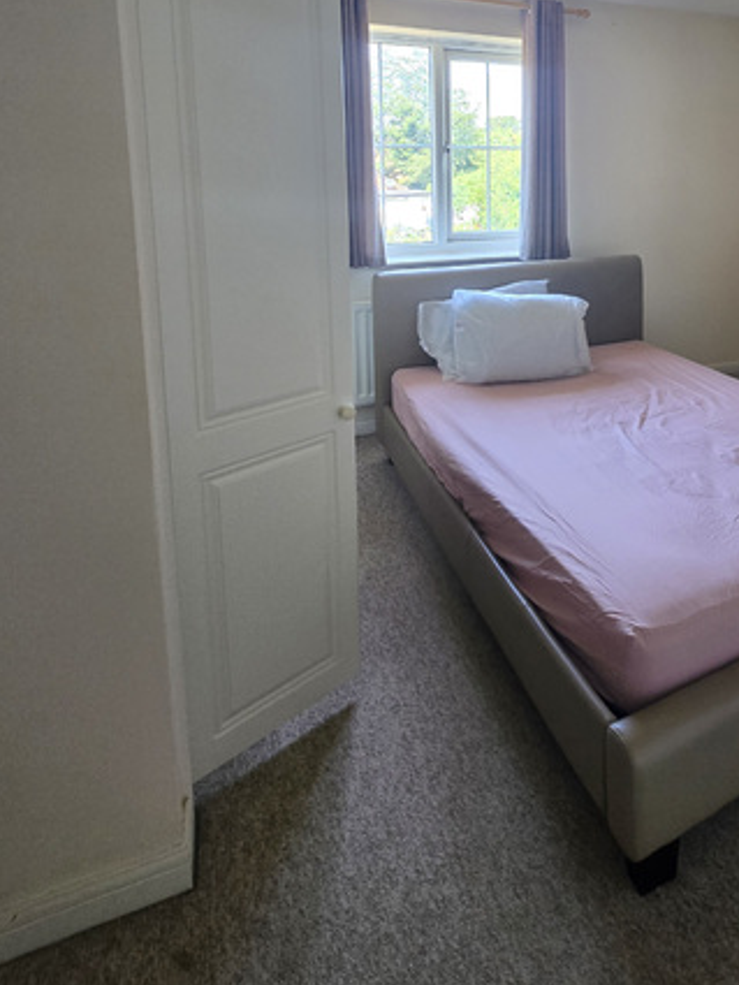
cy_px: 264
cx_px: 551
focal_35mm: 22
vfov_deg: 71.9
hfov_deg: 58.1
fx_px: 626
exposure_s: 1/50
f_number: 2.2
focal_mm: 1.7
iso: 125
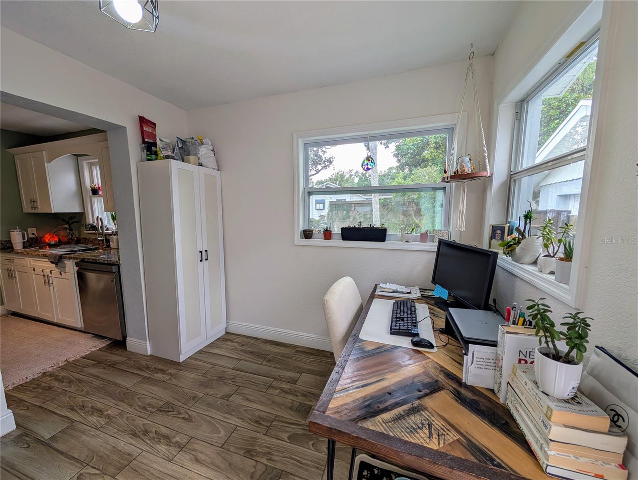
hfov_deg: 110.5
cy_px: 240
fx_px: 221
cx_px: 319
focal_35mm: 12
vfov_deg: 94.6
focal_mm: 2.02
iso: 51
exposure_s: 1/195
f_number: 1.7
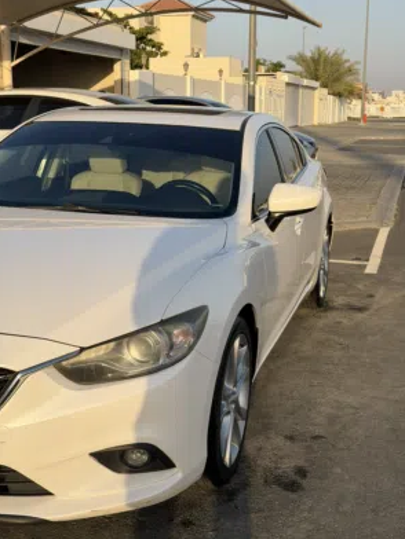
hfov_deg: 29.7
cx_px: 204
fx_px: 764
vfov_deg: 38.9
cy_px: 270
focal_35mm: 49
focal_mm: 6.76
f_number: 1.78
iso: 64
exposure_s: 1/2976
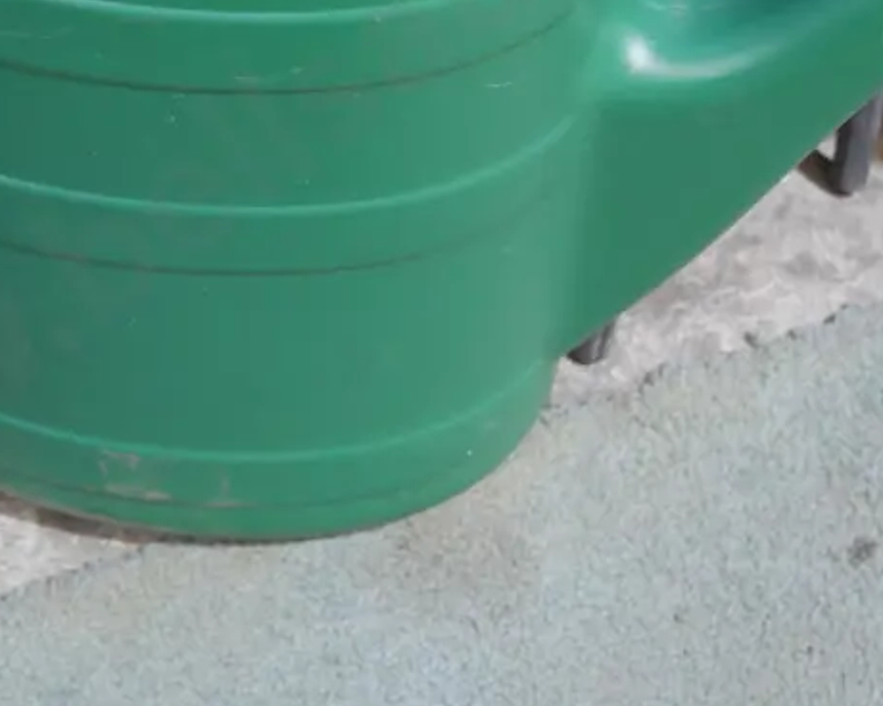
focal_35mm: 87
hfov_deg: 22.0
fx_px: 2274
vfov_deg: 17.2
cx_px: 495
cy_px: -26
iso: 1250
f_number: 4.4
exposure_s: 1/60
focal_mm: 20
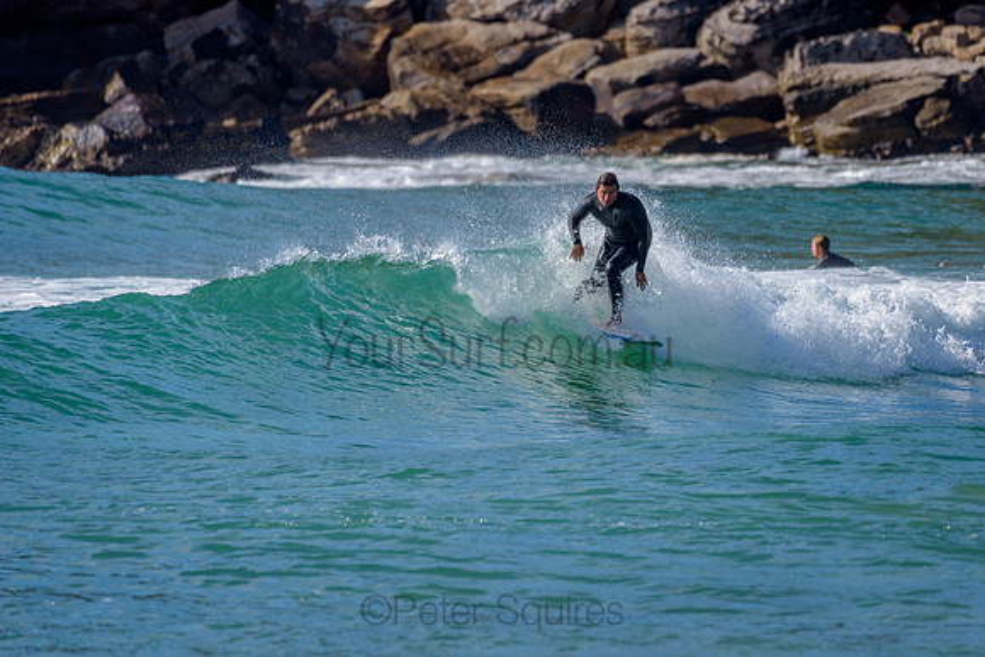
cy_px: 272
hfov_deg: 3.4
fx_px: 16771
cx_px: 604
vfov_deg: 2.2
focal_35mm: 613
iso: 180
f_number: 5.6
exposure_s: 1/2000
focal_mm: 500
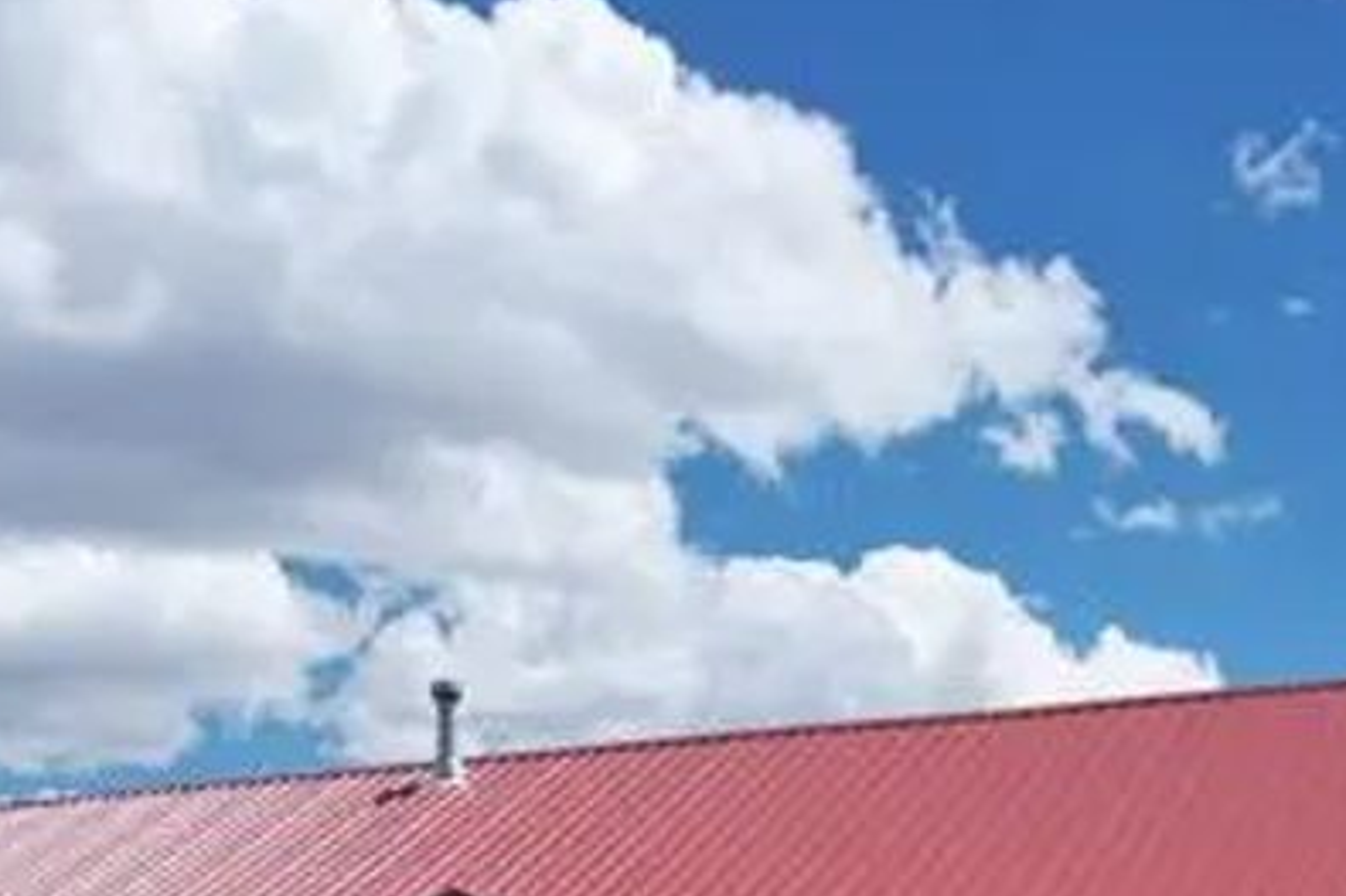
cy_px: 1138
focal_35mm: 57
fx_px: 2130
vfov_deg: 21.6
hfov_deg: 35.0
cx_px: 729
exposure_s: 1/4000
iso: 150
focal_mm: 8.38
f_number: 2.8
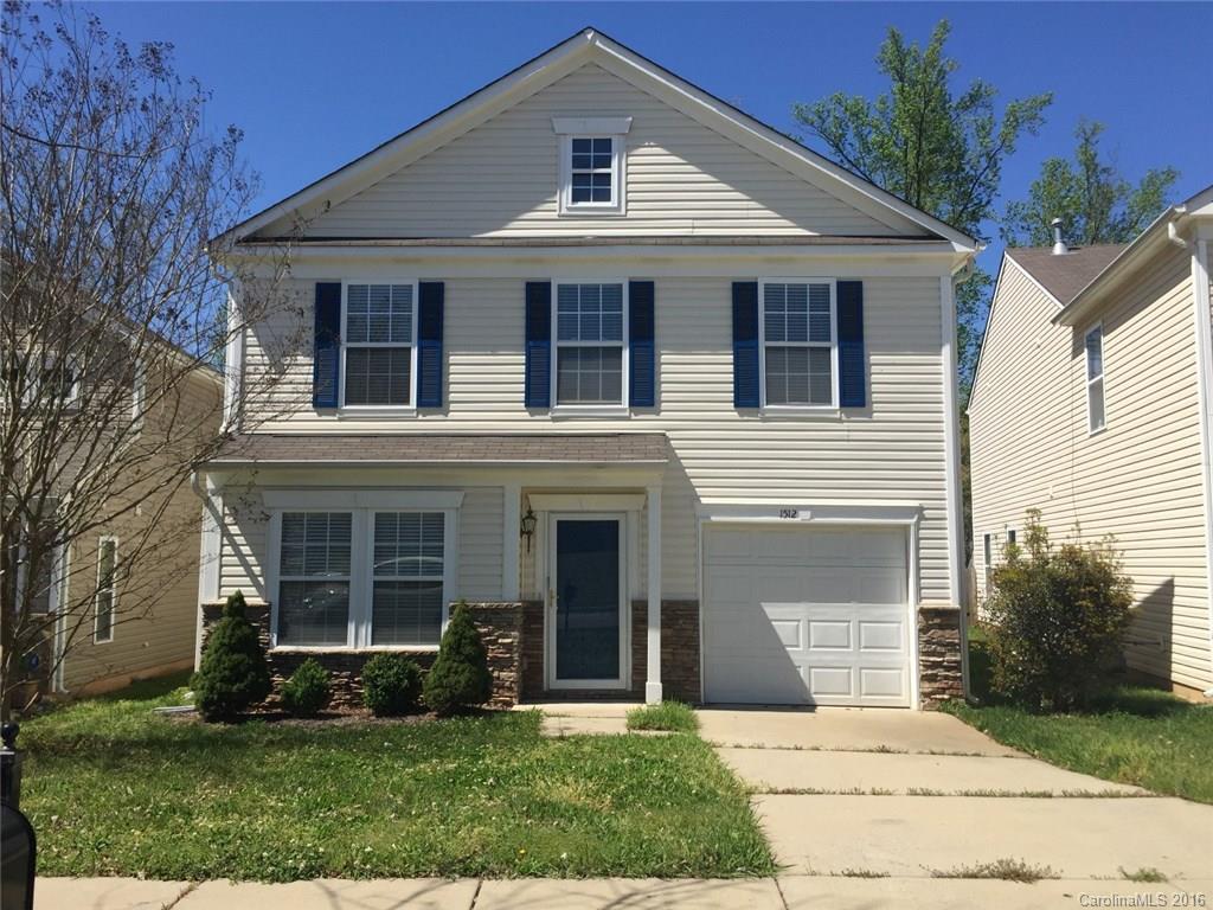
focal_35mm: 29
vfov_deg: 48.2
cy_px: 455
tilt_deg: +5.1
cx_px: 606
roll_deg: -1.1
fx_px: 1016
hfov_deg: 61.7
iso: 32
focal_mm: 4.15
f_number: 2.2
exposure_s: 1/2326
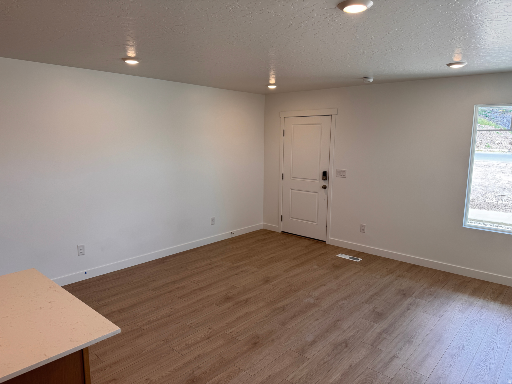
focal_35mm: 24
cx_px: 256
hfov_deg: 71.6
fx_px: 355
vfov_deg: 56.8
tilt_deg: -8.7
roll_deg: -0.4
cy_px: 192
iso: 80
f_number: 1.78
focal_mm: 6.76
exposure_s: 1/182
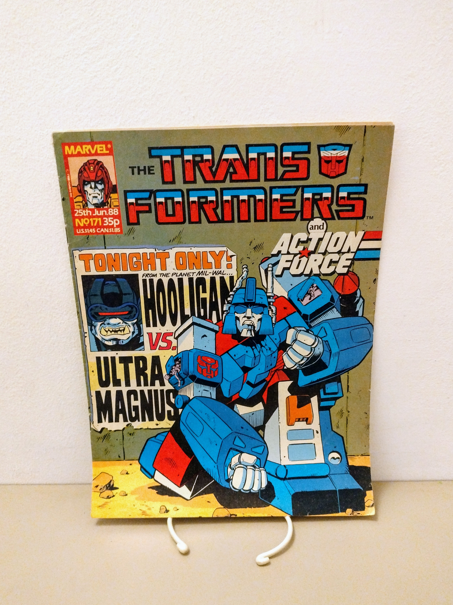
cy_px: 319
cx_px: 229
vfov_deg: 65.3
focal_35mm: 27
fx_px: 472
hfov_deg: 51.3
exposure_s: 1/25
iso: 3203
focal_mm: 4.71
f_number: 1.7
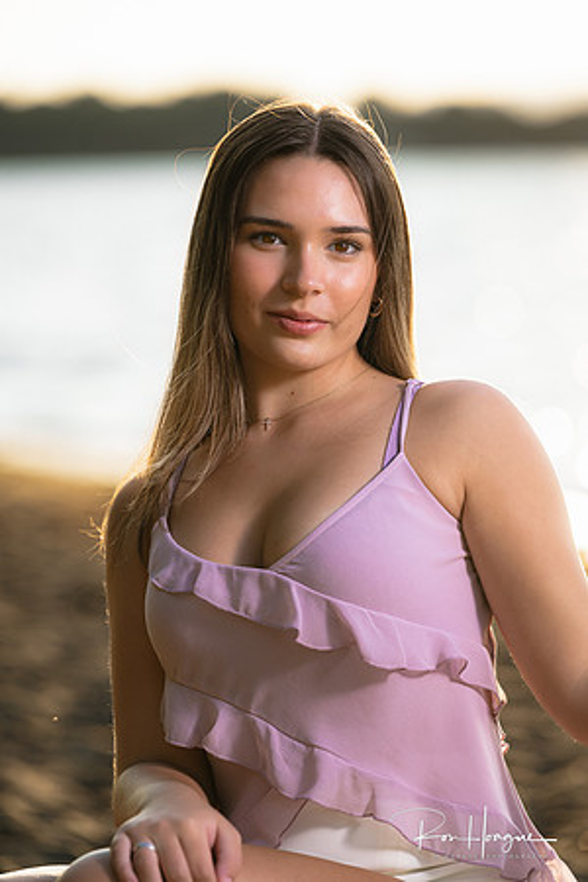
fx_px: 4900
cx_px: 294
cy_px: 441
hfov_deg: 6.9
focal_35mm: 200
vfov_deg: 10.3
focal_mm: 200
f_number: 4
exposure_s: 1/320
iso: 100
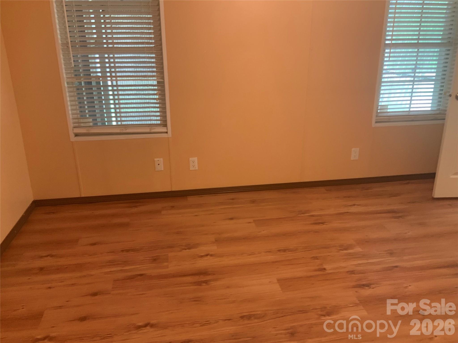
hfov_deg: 61.7
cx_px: 229
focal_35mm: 29
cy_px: 172
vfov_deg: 48.2
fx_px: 384
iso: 100
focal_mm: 3
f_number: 1.8
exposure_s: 1/60
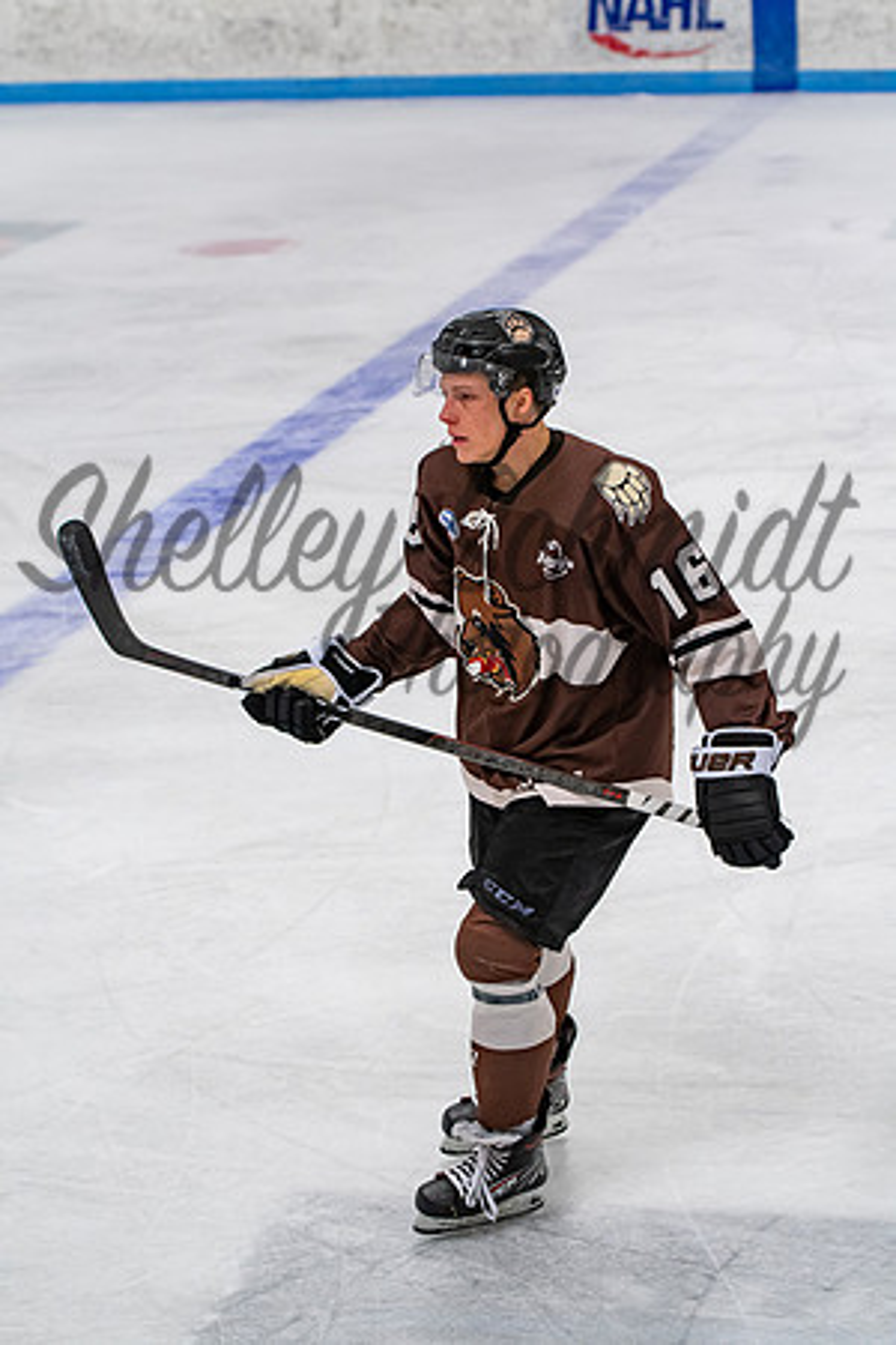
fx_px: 3920
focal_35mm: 105
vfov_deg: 19.5
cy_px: 672
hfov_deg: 13.0
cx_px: 448
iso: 1250
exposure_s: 1/800
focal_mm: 70
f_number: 3.5
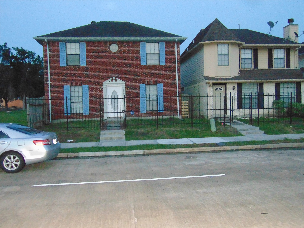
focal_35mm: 30
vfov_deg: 46.8
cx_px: 152
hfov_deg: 60.0
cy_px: 114
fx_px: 263
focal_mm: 5.4
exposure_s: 1/40
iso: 800
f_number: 3.1
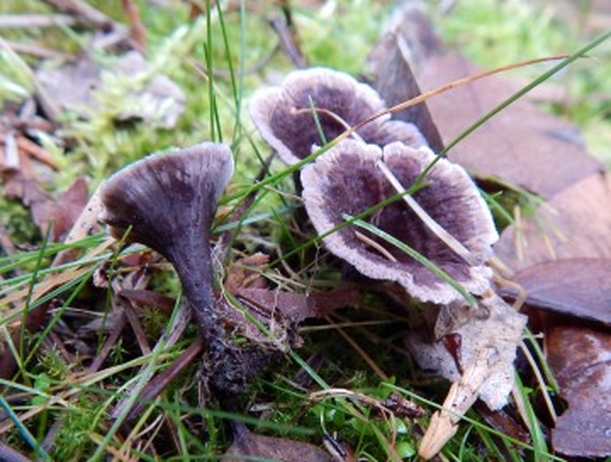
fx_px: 389
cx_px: 306
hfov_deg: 76.2
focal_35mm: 22
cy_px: 231
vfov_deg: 61.3
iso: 125
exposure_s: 1/50
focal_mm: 4
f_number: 3
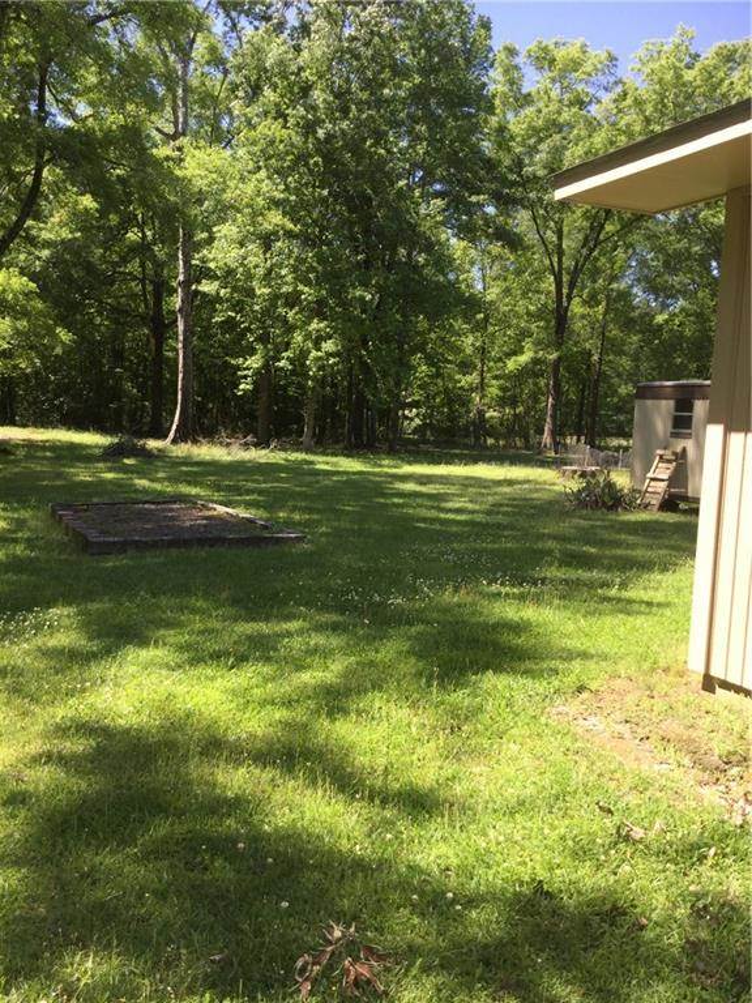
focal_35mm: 31
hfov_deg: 45.4
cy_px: 502
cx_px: 376
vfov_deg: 58.4
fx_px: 898
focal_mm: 3.3
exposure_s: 1/347
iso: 25
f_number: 2.4
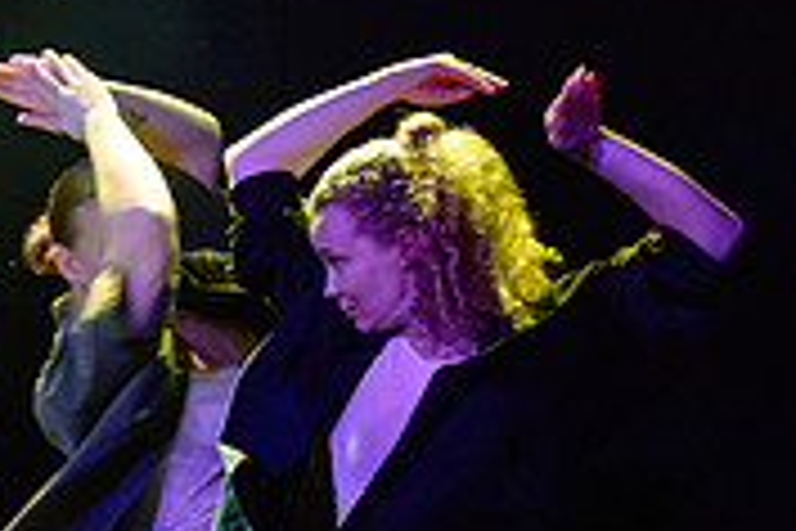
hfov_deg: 3.8
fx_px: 11895
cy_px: 436
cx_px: -52
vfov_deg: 2.6
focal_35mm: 538
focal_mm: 140
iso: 1600
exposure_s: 1/250
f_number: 2.8
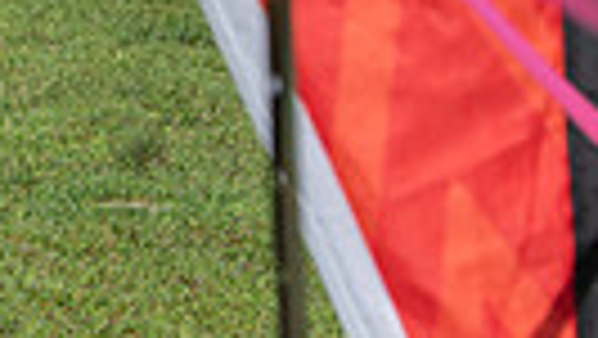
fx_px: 6870
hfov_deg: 4.9
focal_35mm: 433
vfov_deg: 2.8
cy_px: -178
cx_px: -382
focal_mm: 95
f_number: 6.3
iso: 200
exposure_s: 1/1250
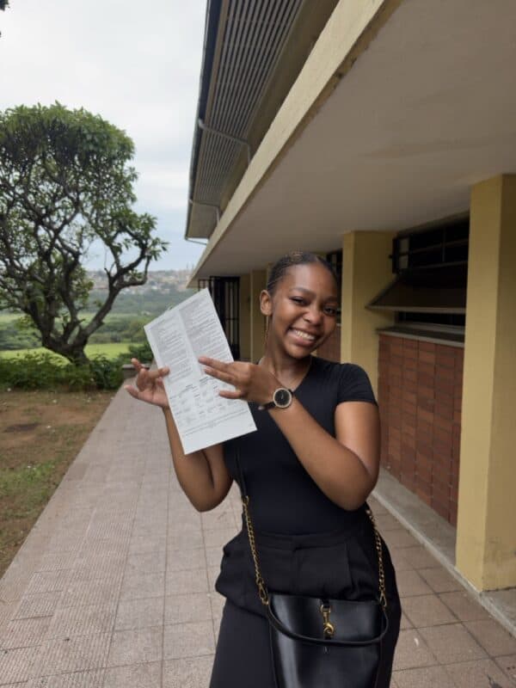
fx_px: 477
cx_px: 258
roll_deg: +0.1
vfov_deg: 71.6
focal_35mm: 24
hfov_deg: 56.8
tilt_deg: -5.4
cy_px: 344
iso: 100
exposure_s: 1/853
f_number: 1.78
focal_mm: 6.76
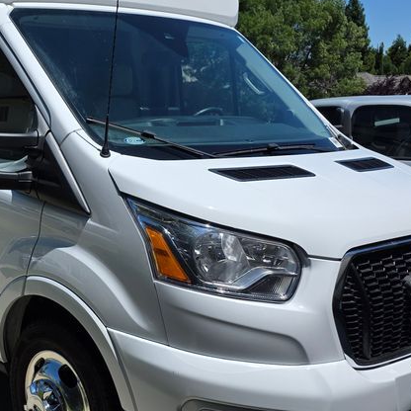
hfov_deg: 32.4
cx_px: 45
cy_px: 190
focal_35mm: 50
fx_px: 672
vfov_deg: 34.0
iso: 80
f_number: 1.7
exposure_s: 1/7944
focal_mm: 6.3
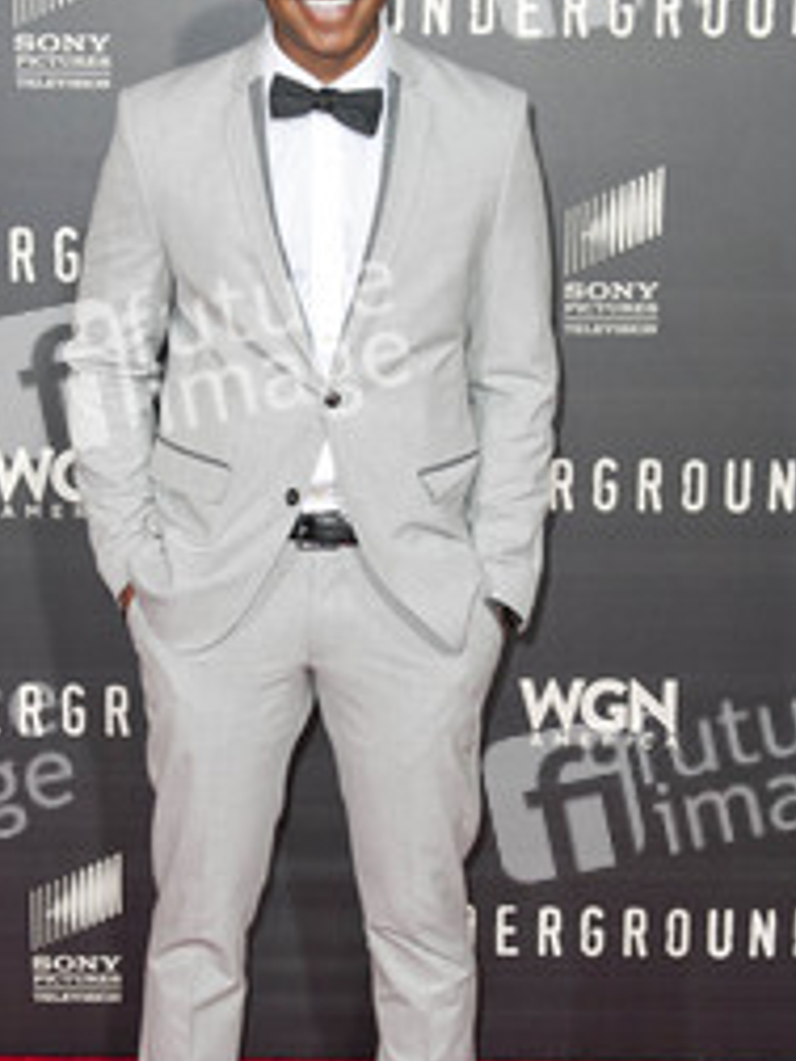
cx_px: 318
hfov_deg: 24.0
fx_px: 1870
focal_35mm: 61
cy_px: 573
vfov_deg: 31.7
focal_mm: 40
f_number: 4
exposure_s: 1/400
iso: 640
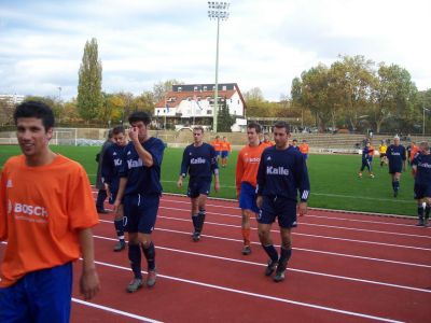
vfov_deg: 36.8
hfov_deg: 47.9
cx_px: 216
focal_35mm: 39
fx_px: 486
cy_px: 162
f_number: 3.4
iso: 100
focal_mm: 8
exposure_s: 1/125
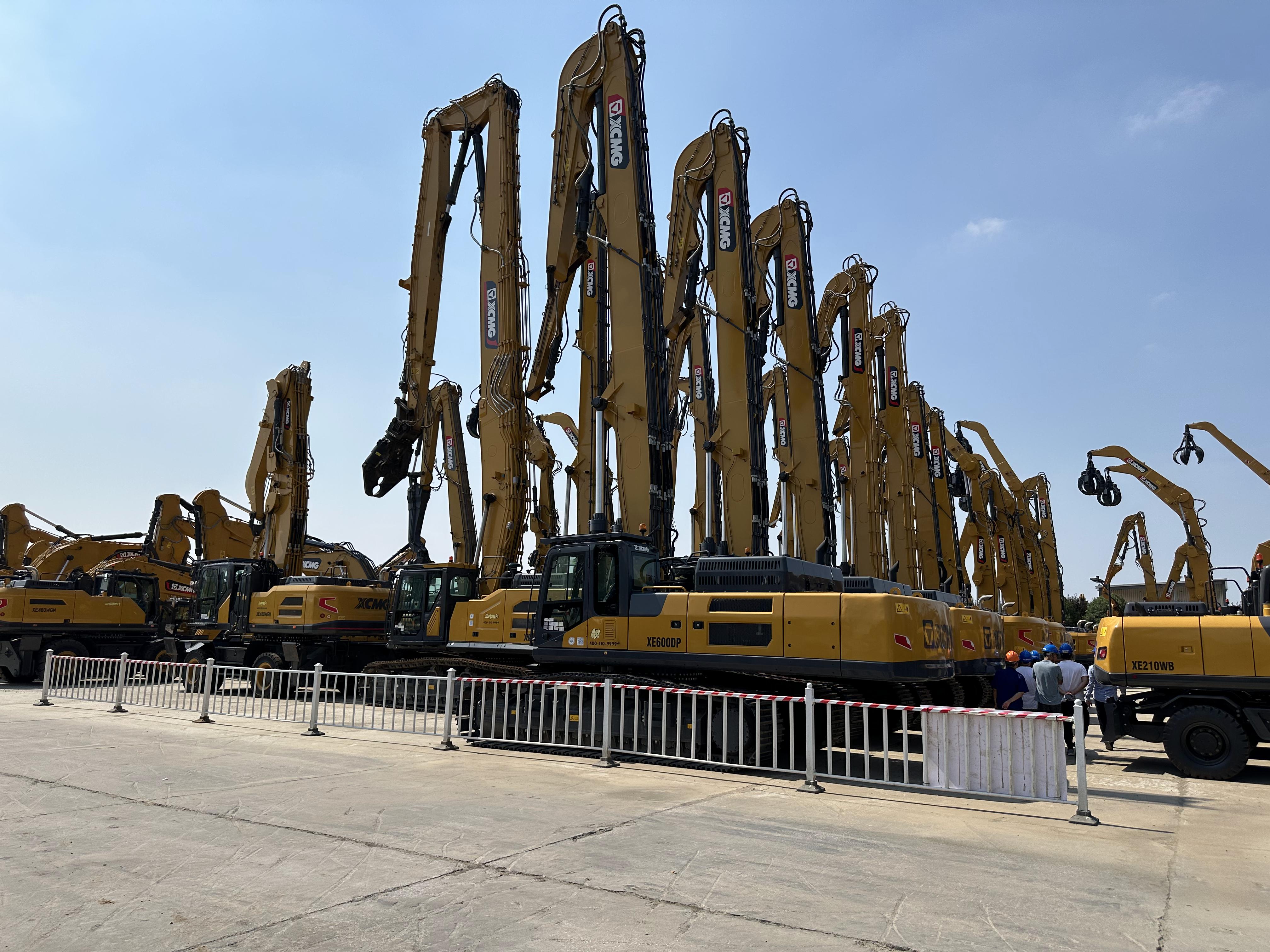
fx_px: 881
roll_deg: -1.0
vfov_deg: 56.8
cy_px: 476
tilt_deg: +9.5
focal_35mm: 24
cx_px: 635
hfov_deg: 71.6
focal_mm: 6.86
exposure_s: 1/8197
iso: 80
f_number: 1.78
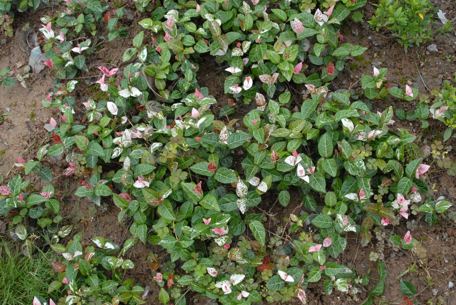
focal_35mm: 48
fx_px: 609
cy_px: 152
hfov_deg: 41.1
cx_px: 228
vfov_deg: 28.1
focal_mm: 32
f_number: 7.1
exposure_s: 1/200
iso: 400
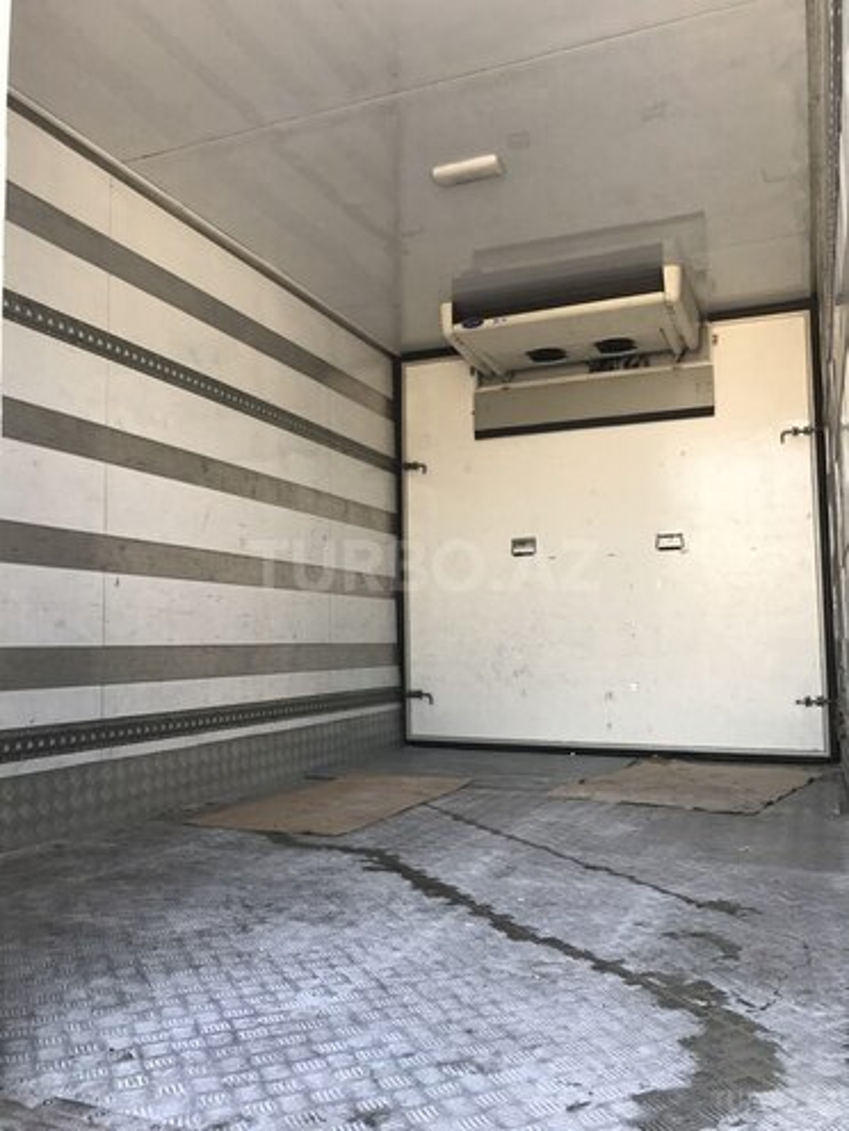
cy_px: 566
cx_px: 424
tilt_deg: +3.9
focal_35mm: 28
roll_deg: +1.8
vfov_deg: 63.4
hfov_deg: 49.7
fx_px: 916
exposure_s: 1/100
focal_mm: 3.99
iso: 25
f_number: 1.8
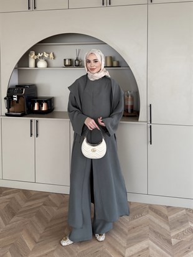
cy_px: 128
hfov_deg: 56.8
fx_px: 178
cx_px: 96
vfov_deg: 71.6
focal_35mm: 24
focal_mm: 6.76
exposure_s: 1/121
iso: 100
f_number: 1.78
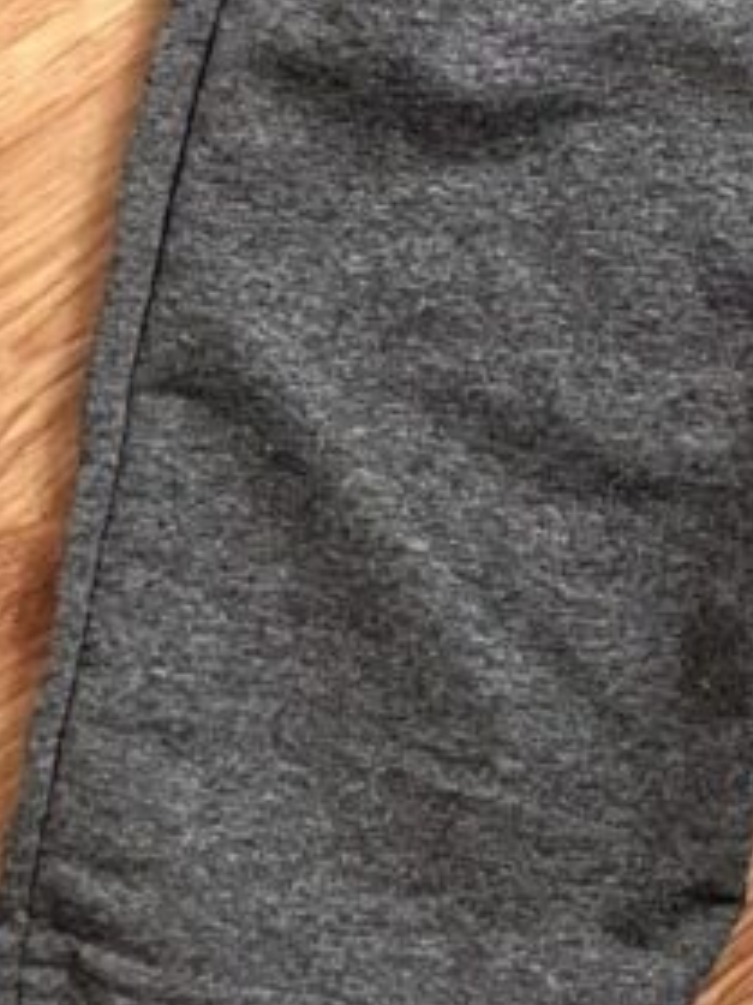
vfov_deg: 12.9
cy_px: -209
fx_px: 4325
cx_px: 1661
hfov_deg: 9.2
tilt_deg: -83.0
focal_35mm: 149
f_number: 1.6
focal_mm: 5.1
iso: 160
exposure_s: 1/60
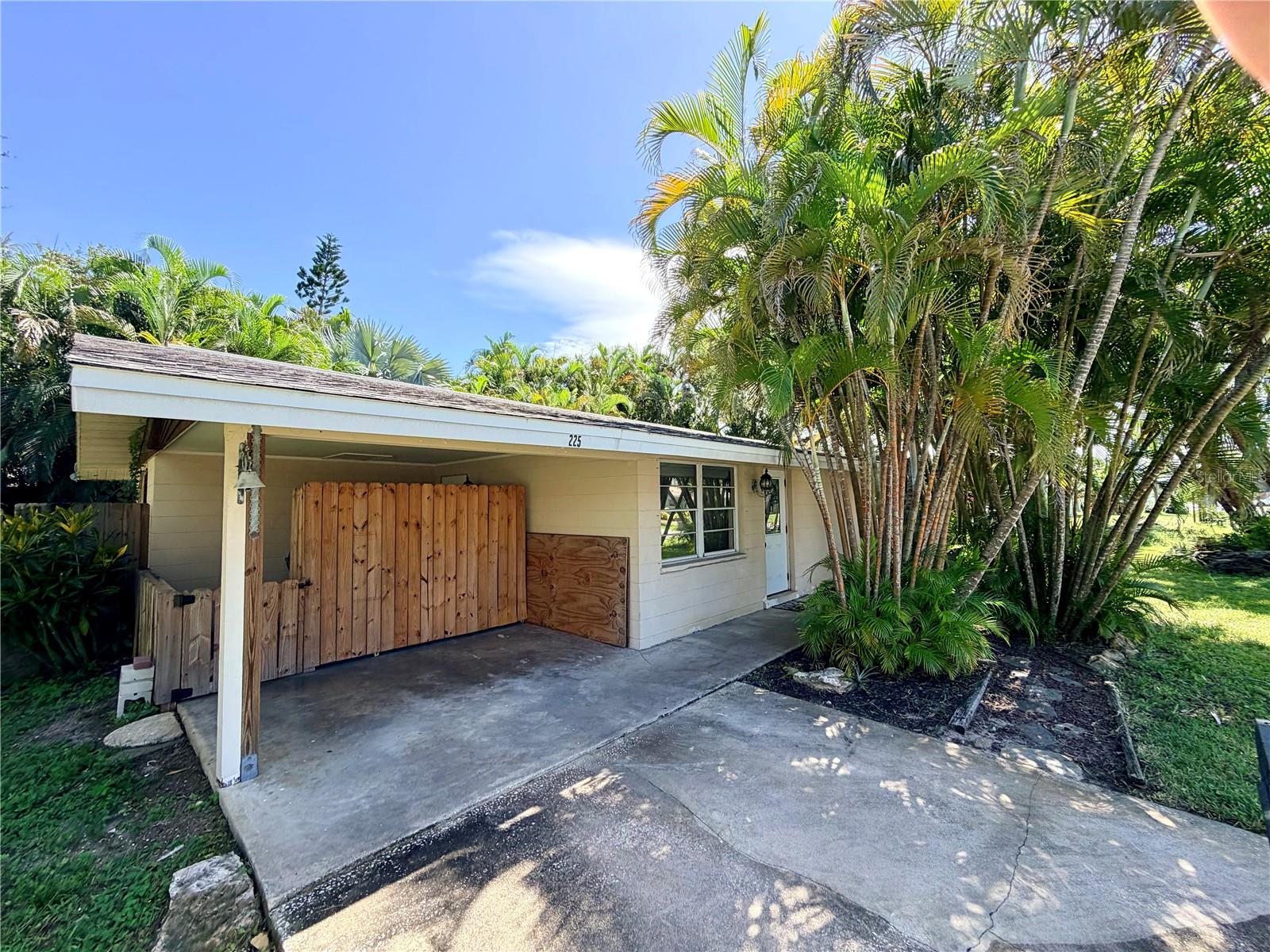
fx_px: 514
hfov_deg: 102.1
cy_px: 476
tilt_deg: +2.1
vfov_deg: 85.7
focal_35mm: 14
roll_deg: +2.2
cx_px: 635
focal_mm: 2.22
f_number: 2.2
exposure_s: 1/502
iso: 50
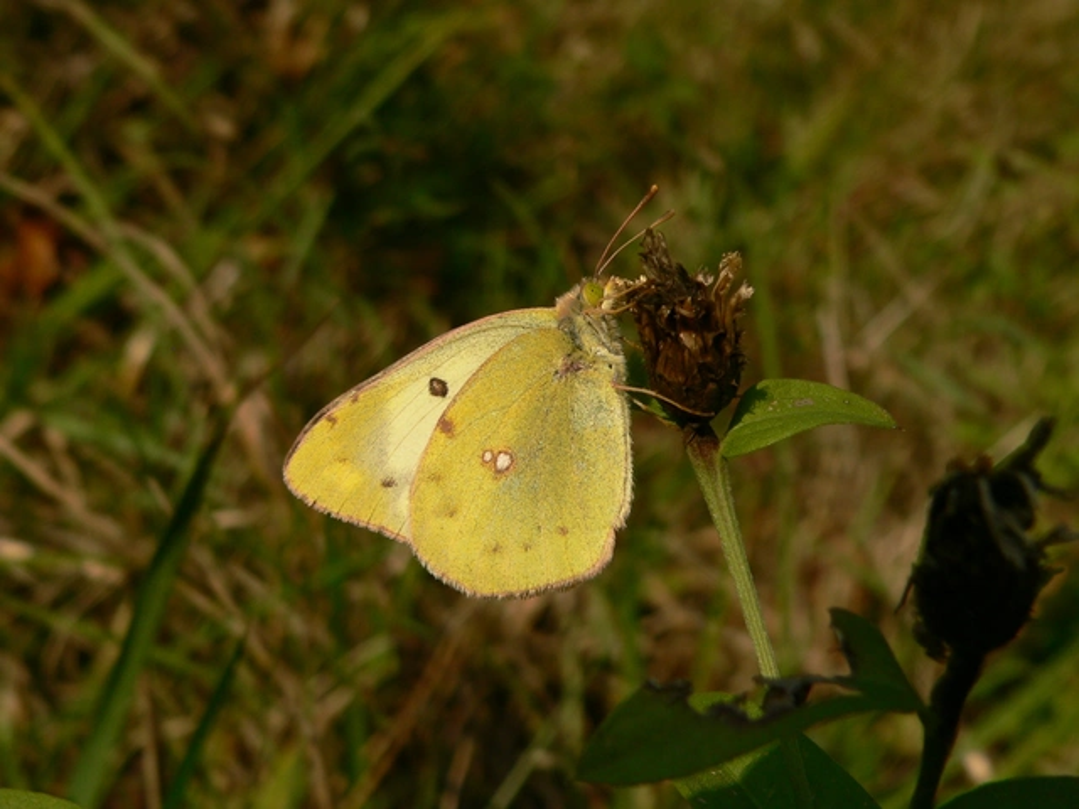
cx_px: 540
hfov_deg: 30.7
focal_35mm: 63
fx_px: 1964
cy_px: 404
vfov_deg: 23.3
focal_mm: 10.5
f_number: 4.6
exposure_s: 1/1000
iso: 80
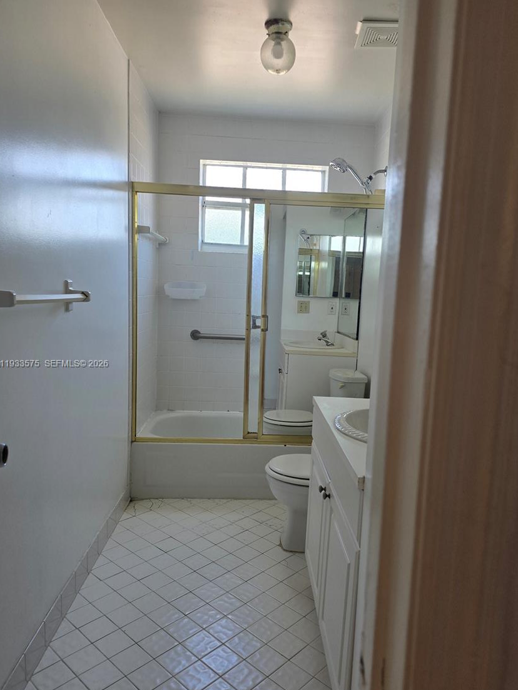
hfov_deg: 54.8
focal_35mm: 25
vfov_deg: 69.3
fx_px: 499
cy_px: 364
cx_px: 274
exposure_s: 1/180
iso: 100
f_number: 1.7
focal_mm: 6.3
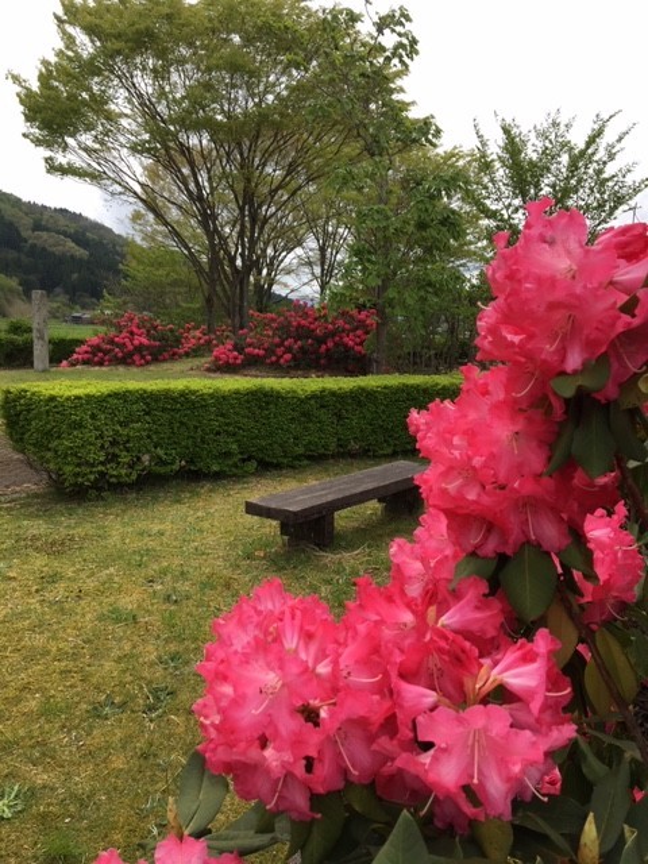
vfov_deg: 61.7
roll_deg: -1.7
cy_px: 432
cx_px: 324
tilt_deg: -9.3
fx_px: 724
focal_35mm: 29
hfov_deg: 48.2
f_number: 2.2
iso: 25
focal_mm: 4.15
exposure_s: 1/1326
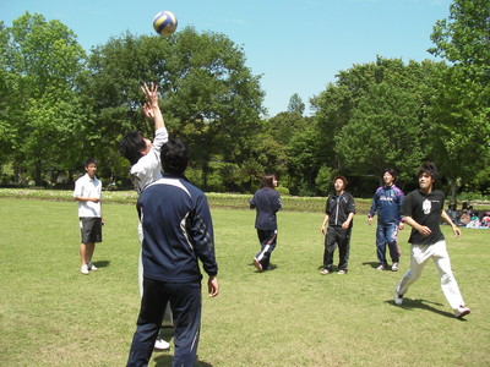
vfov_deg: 37.7
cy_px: 184
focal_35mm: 38
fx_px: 538
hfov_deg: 49.0
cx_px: 245
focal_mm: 6.3
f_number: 4.7
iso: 50
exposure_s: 1/291
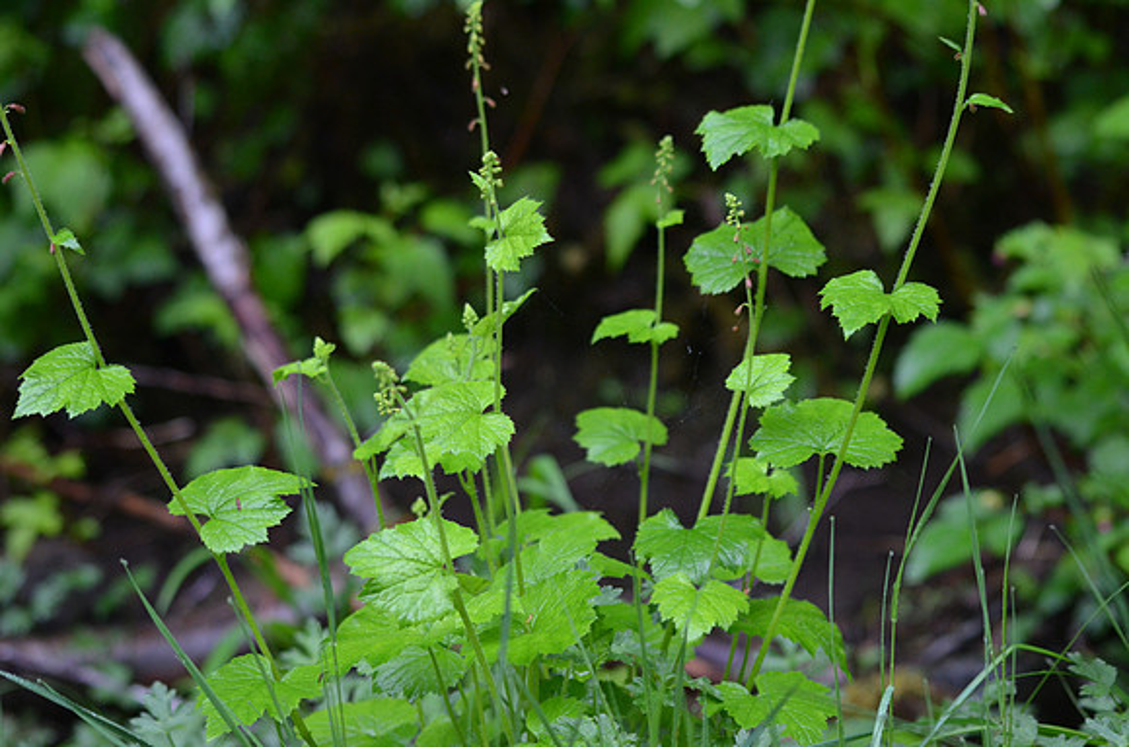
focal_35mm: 105
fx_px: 3286
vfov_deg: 13.0
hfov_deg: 19.5
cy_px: 374
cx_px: 564
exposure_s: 1/500
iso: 1250
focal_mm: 70
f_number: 4
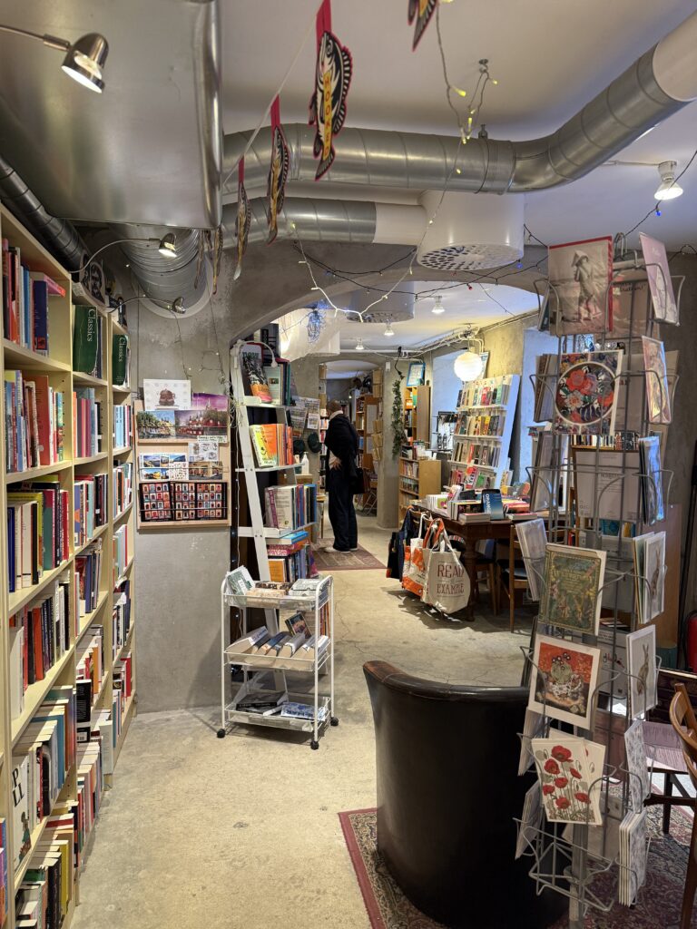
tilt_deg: -4.3
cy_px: 464
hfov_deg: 56.8
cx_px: 348
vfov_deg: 71.6
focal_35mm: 24
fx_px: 644
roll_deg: -0.1
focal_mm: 6.76
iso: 200
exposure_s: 1/50
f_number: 1.78
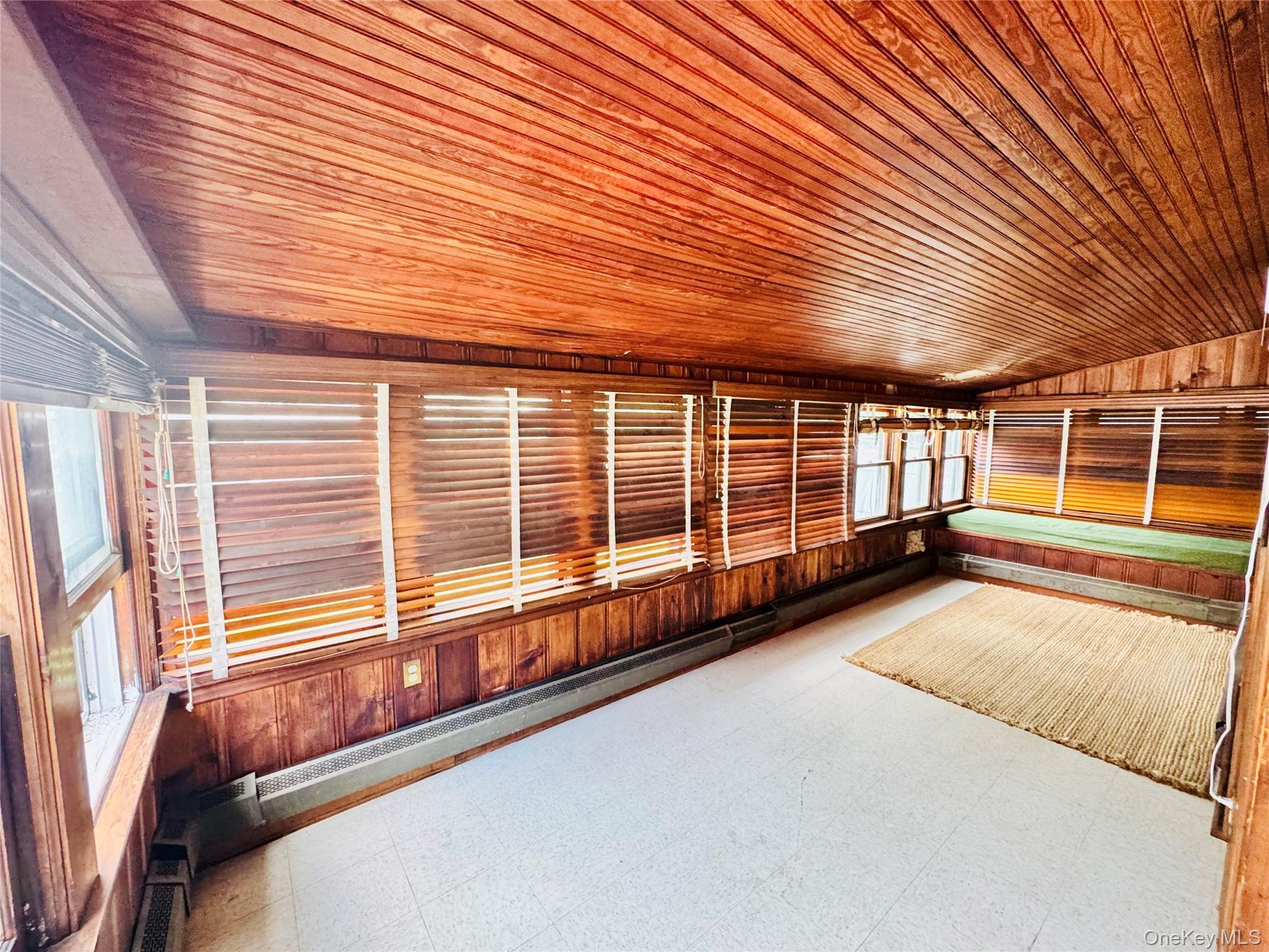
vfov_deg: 85.7
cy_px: 476
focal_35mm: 14
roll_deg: -0.7
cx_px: 634
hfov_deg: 102.1
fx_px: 513
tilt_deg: -6.2
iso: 500
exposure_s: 1/60
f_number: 2.2
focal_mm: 2.22
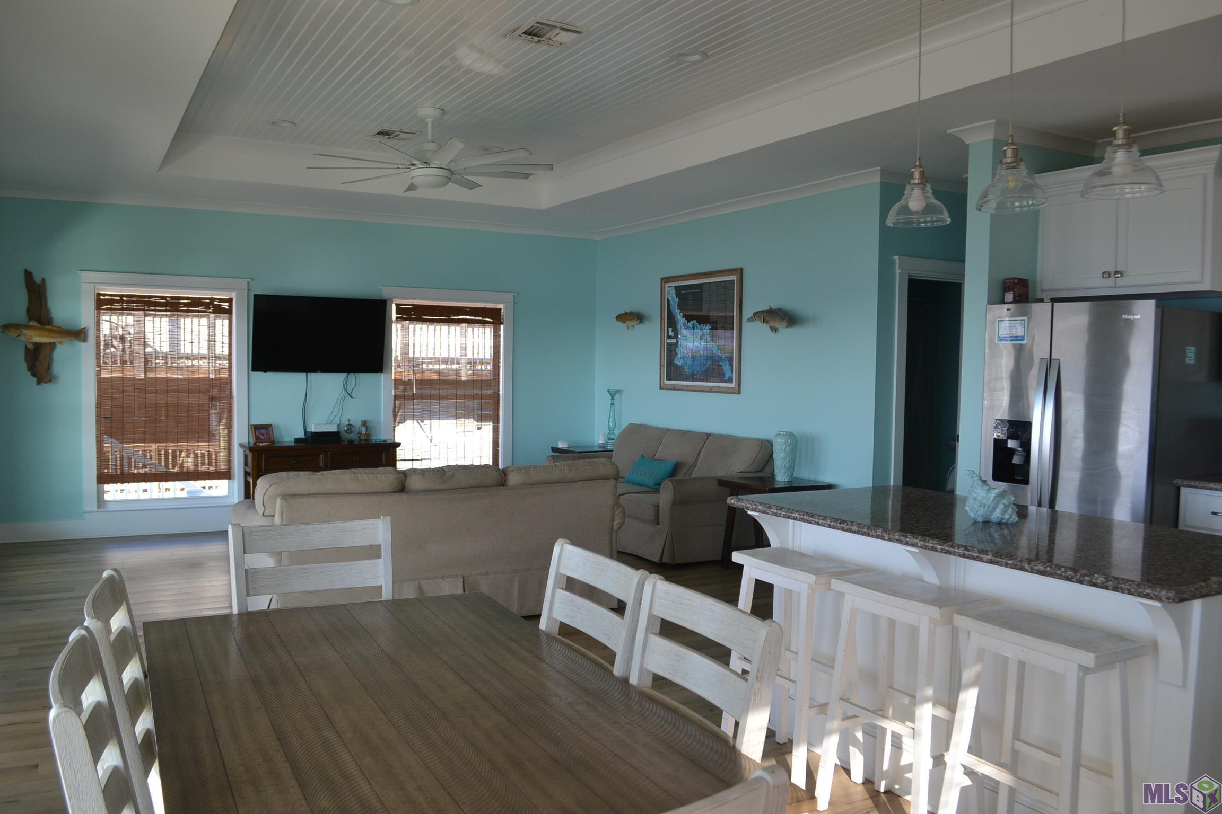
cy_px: 407
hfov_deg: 67.4
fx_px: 916
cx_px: 611
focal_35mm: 27
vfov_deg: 47.9
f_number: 5.6
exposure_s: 1/125
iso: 400
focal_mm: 18
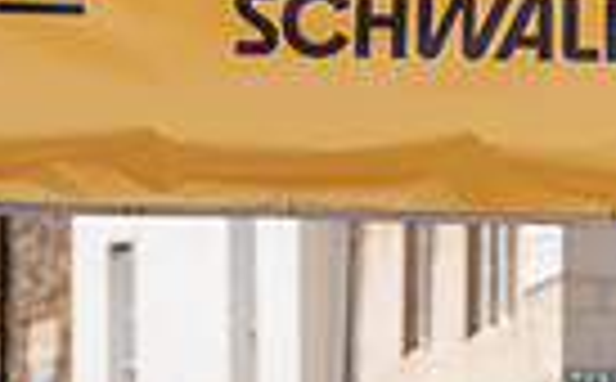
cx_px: -382
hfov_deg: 3.1
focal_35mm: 674
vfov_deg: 1.9
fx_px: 11292
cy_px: 595
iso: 160
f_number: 4.5
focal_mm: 154
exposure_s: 1/1000
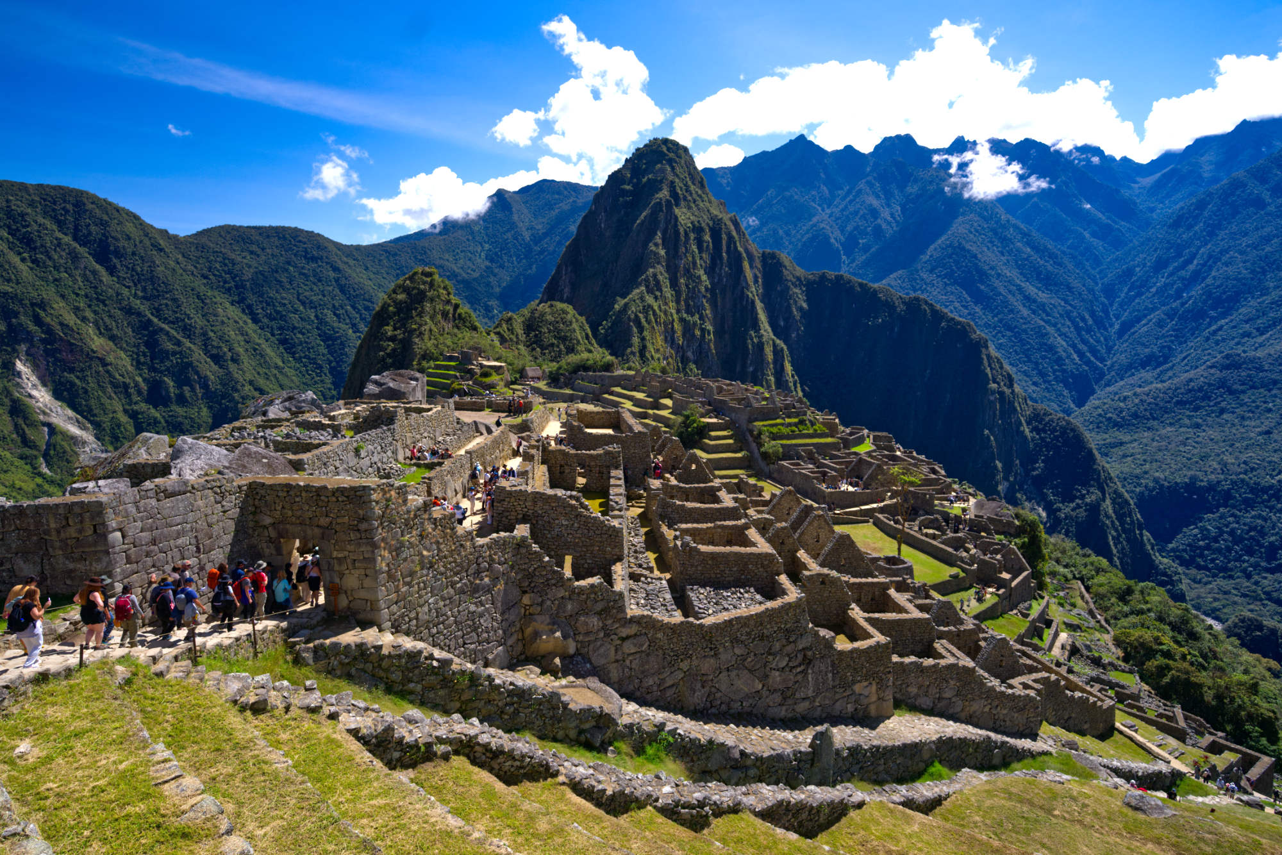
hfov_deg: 86.9
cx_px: 641
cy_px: 428
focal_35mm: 19
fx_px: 677
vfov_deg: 64.6
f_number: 4.5
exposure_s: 1/640
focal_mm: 19
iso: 100
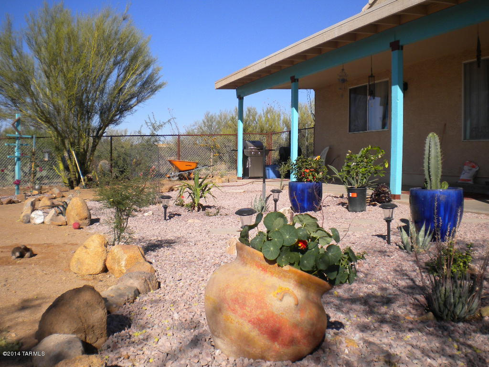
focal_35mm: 35
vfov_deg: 40.7
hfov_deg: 52.6
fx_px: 494
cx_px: 244
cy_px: 184
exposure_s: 1/873
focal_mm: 6.3
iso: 80
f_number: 4.6
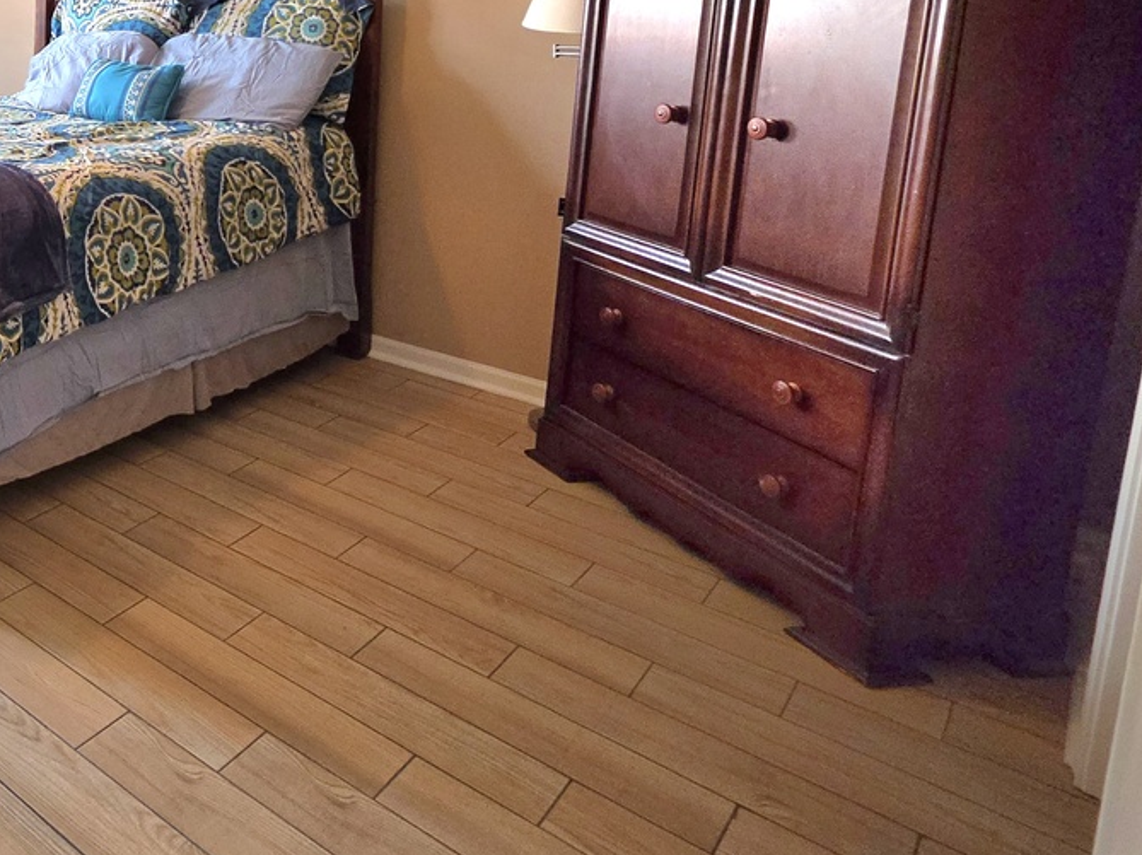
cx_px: -84
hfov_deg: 47.8
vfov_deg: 46.6
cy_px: 150
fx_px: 923
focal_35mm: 28
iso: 250
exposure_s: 1/120
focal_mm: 2.2
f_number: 1.9
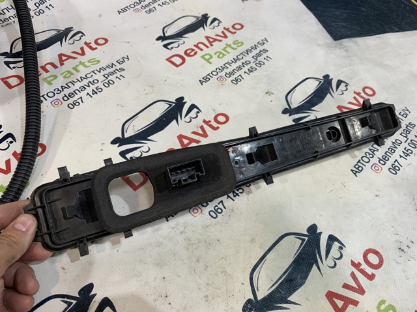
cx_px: 208
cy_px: 156
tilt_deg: -52.5
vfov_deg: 53.0
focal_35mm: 26
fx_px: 313
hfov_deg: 67.3
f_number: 1.8
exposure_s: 1/100
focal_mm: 4.25
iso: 80
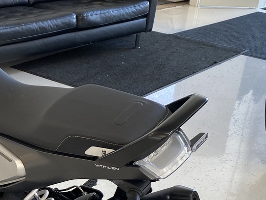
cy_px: 181
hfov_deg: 27.1
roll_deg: -1.7
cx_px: 23
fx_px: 530
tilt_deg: -29.9
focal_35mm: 69
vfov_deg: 20.8
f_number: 1.8
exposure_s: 1/100
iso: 80
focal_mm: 4.25
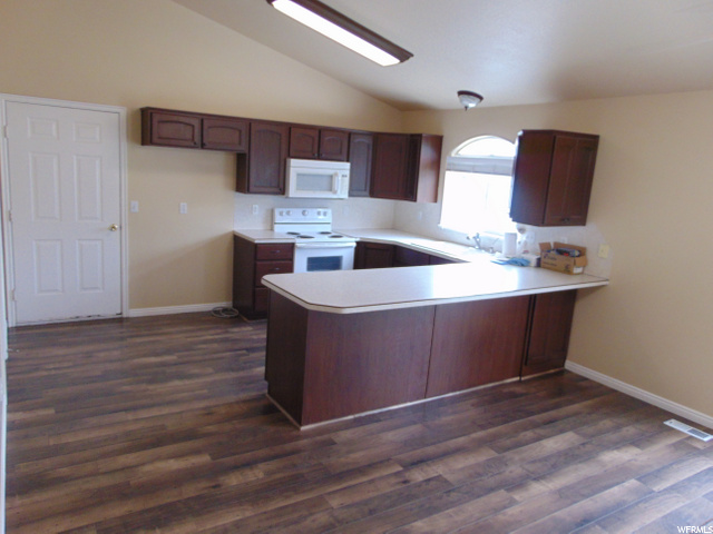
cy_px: 267
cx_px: 356
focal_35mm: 25
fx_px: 515
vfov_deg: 54.9
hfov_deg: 69.4
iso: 200
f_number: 3
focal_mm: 4.5
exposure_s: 1/30
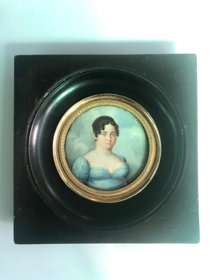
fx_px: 226
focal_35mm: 28
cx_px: 105
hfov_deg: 49.7
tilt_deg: -88.7
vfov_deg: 63.4
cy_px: 140
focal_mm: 4
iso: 32
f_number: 1.8
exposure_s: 1/30
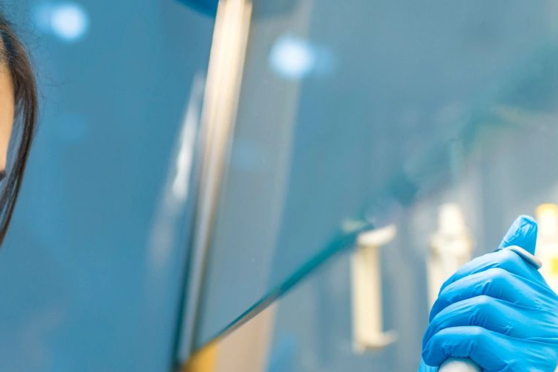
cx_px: 164
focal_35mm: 98
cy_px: 262
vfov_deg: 13.9
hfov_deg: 20.7
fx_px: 1519
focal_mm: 35
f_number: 2
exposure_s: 1/125
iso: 160
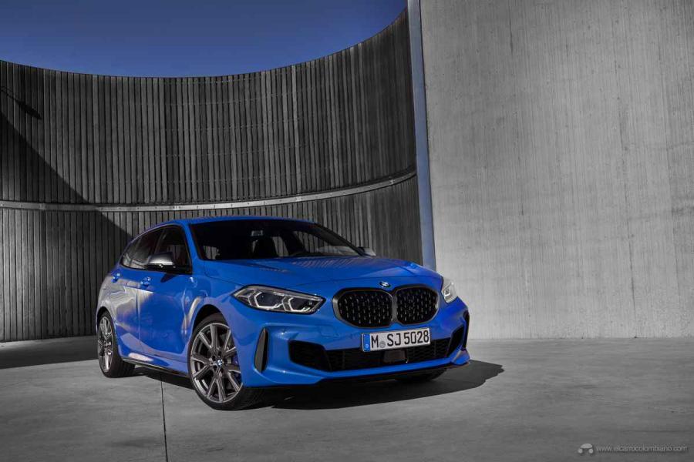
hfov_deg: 48.5
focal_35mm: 40
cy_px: 231
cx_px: 347
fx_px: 771
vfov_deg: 33.4
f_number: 10
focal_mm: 40
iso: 100
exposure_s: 1/250
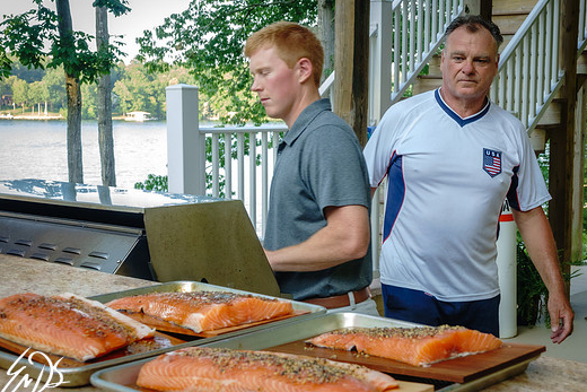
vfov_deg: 23.4
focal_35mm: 58
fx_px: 946
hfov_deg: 34.5
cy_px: 195
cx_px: 307
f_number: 4.5
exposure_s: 1/125
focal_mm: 18.92
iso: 640
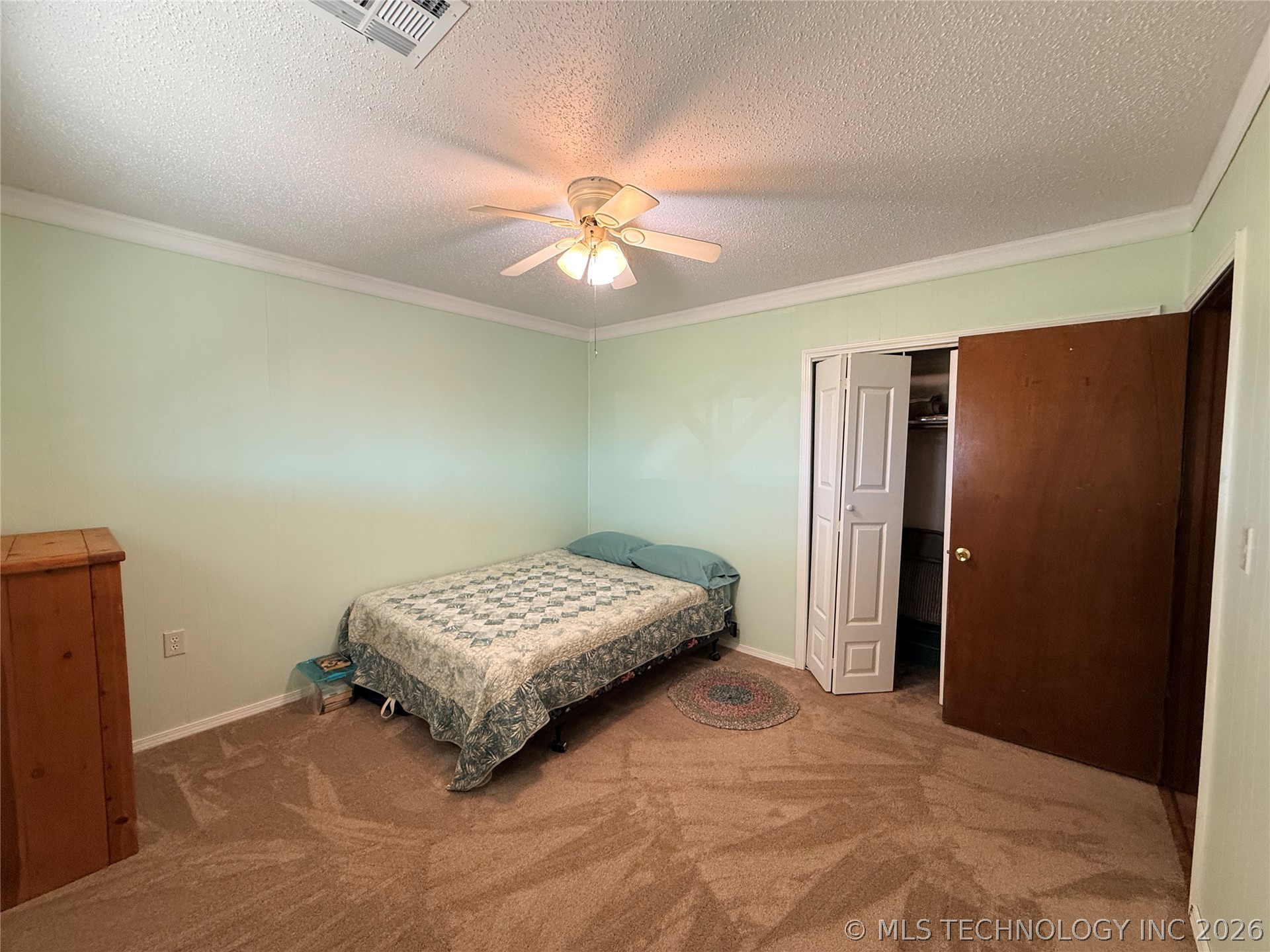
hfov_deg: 102.1
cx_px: 635
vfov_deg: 85.7
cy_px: 476
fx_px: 514
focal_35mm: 14
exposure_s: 1/120
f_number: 2.2
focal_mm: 2.22
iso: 250
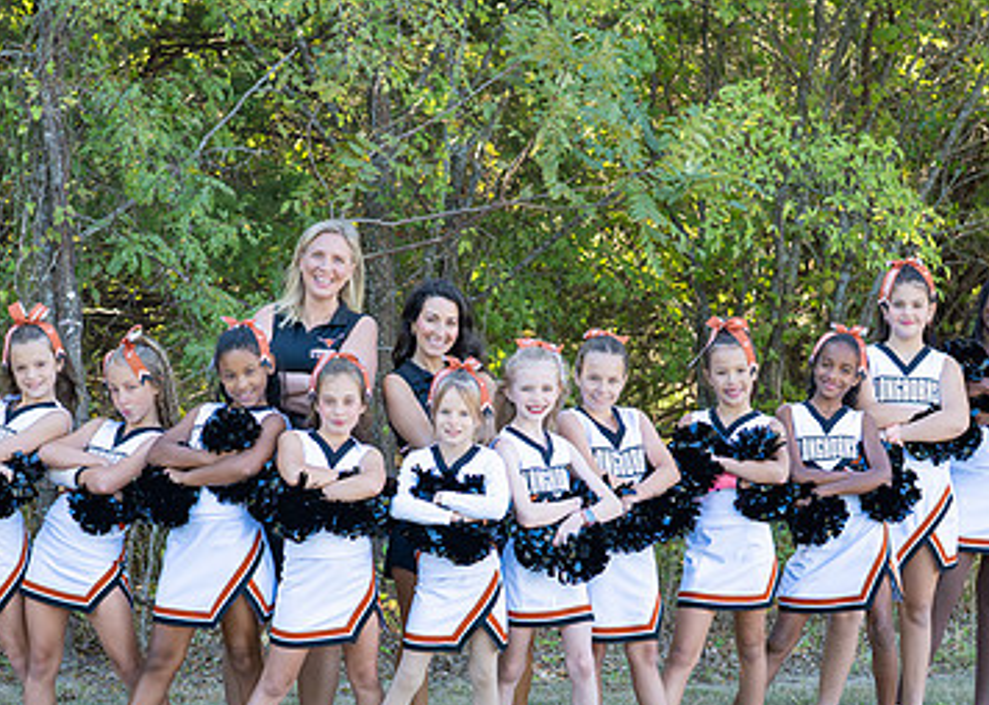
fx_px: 3173
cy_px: 503
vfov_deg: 12.7
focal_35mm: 113
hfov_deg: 17.7
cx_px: 349
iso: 800
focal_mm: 50
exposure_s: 1/640
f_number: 4
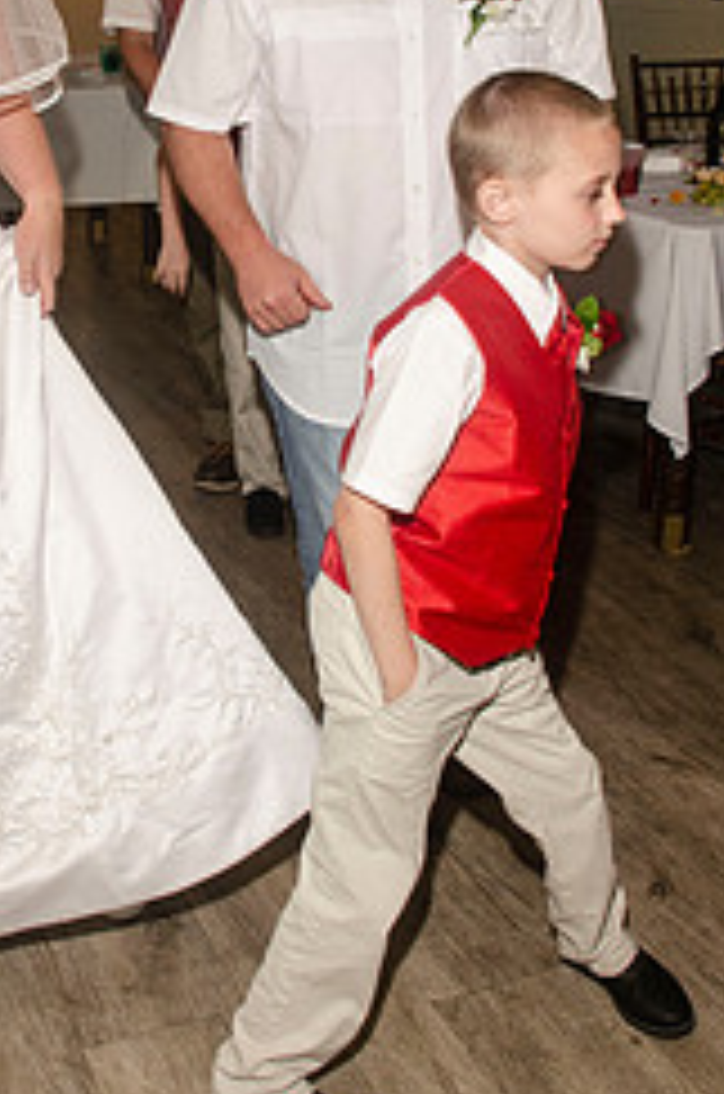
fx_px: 1515
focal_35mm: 50
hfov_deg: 26.7
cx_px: 234
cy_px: 297
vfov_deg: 38.8
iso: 400
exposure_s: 1/60
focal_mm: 18
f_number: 5.6
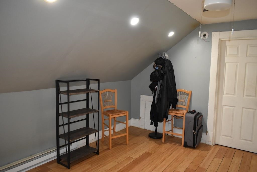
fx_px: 193
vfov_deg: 47.9
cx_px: 128
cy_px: 86
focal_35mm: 27
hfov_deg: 67.4
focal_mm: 18
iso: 2000
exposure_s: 1/160
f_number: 3.5
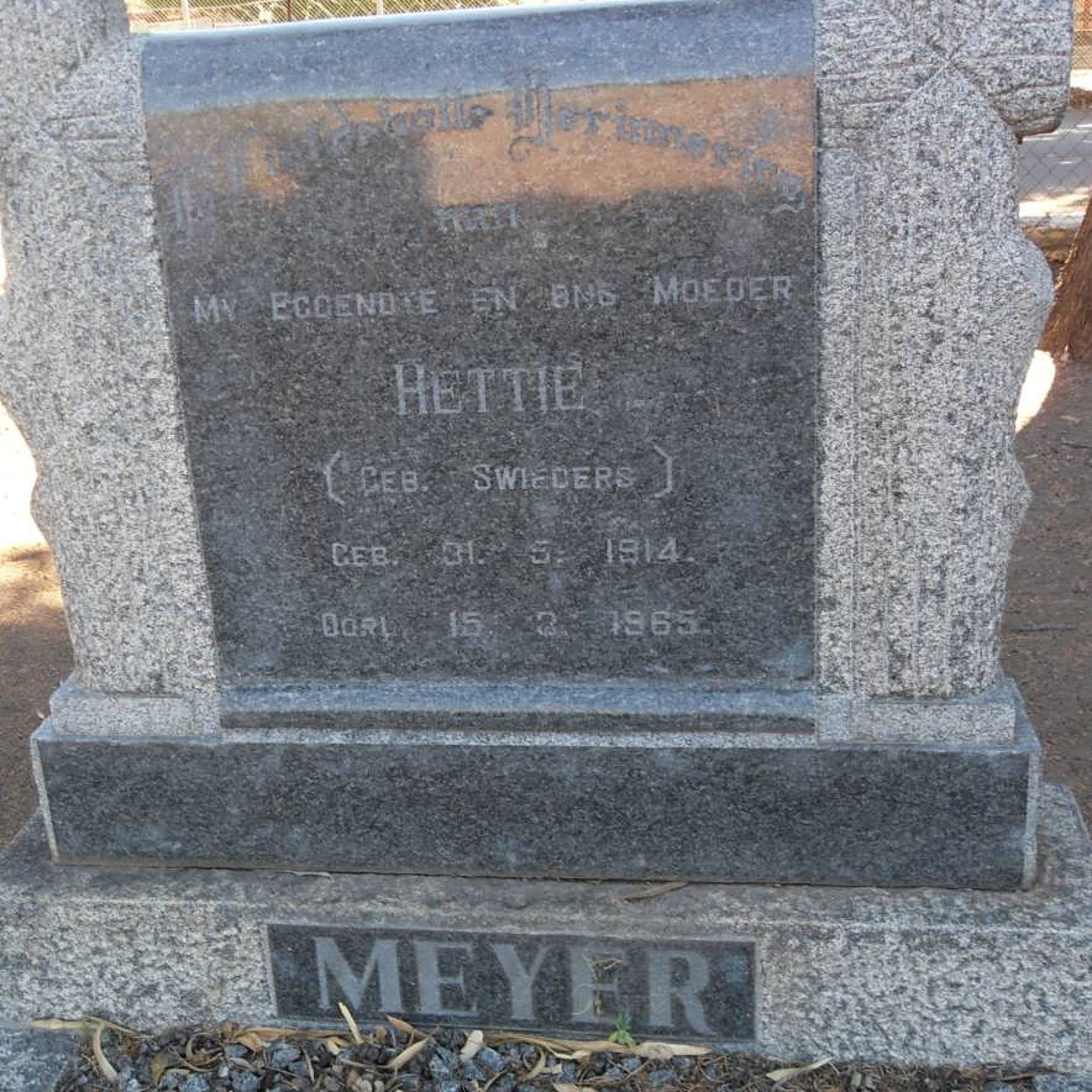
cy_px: 541
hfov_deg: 40.0
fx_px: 1499
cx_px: 494
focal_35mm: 42
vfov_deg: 40.0
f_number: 3.5
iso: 80
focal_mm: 6.3
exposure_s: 1/60
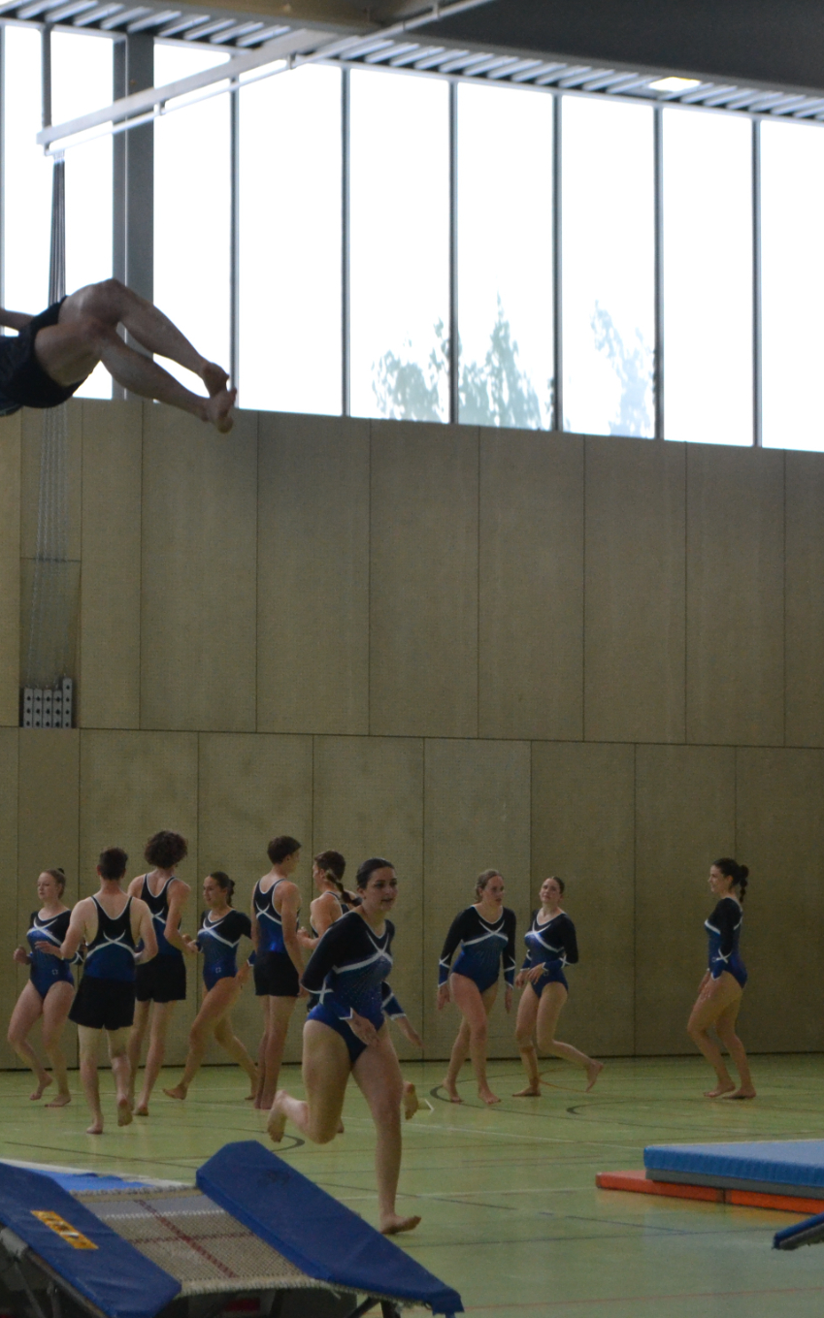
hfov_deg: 12.3
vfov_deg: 19.6
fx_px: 3810
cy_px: 661
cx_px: 257
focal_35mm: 106
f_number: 5.3
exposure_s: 1/500
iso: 1600
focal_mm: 46
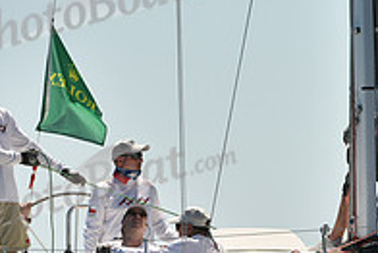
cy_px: 258
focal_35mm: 857
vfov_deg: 1.6
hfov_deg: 2.4
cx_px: 338
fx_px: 9005
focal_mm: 290
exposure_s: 1/2000
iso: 250
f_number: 5
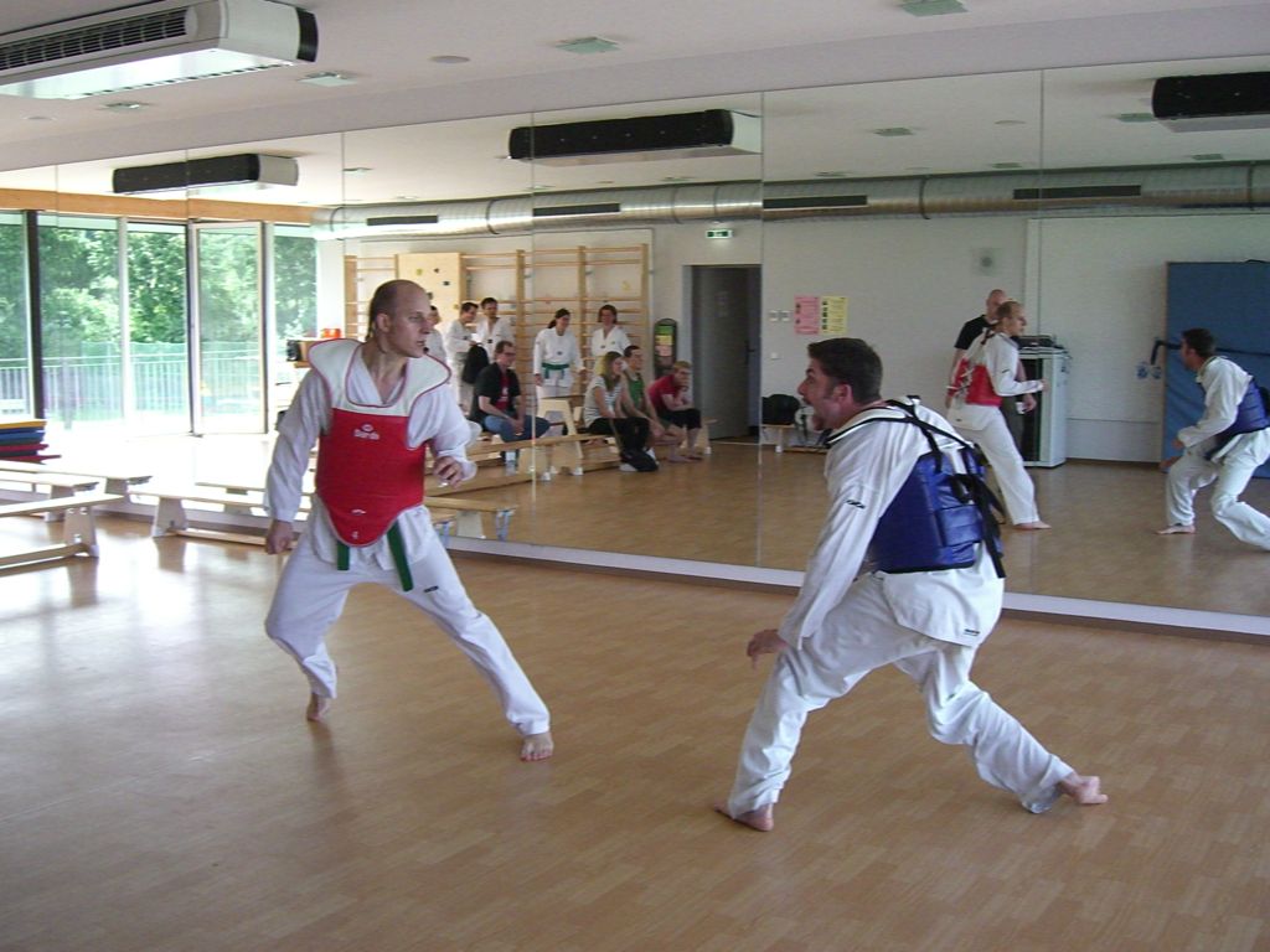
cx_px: 635
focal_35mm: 38
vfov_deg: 37.7
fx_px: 1394
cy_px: 476
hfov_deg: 49.0
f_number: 2.8
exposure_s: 1/800
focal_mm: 7.9
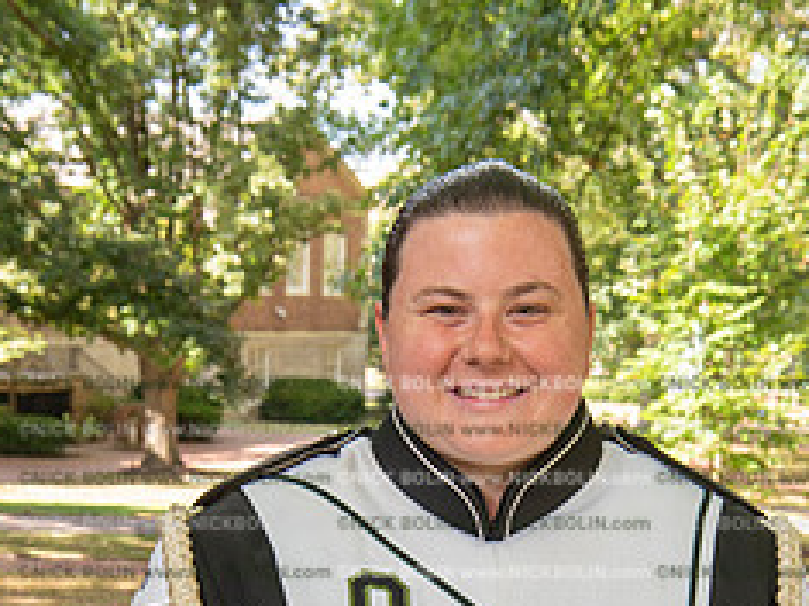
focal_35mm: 81
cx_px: 492
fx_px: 1892
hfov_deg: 24.1
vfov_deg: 17.4
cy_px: 713
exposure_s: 1/100
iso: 500
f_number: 8
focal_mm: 44
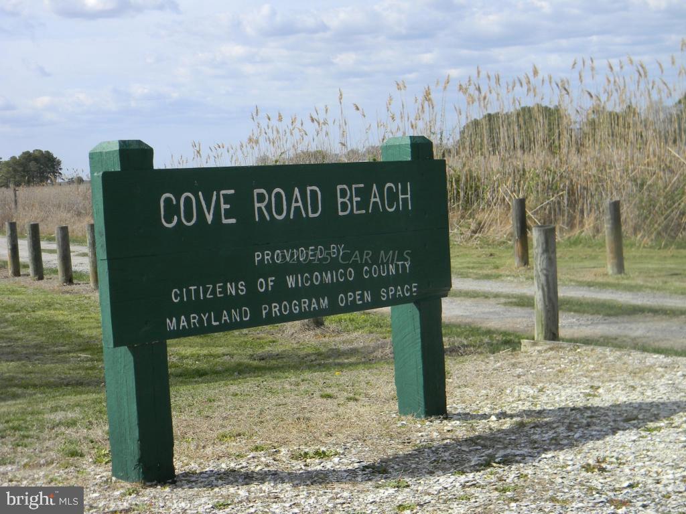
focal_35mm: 67
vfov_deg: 21.9
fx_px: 1328
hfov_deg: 29.0
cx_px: 343
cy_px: 257
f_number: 4.3
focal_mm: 12.2
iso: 80
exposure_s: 1/661
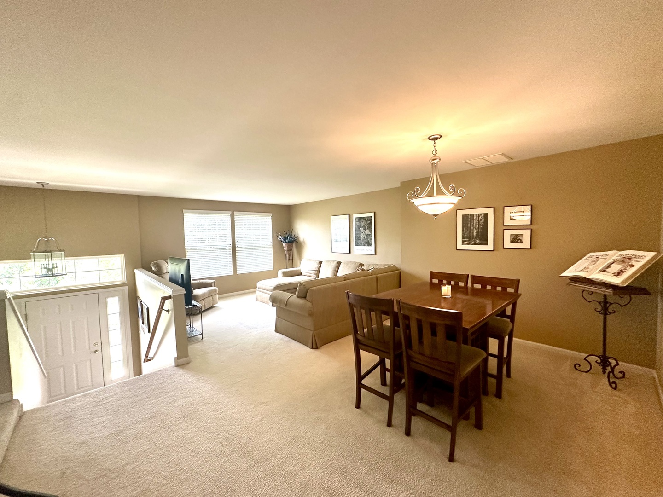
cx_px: 332
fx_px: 268
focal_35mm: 14
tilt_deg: -2.6
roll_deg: +1.1
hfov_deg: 102.1
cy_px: 248
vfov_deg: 85.7
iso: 250
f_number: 2.2
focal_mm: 2.22
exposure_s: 1/120
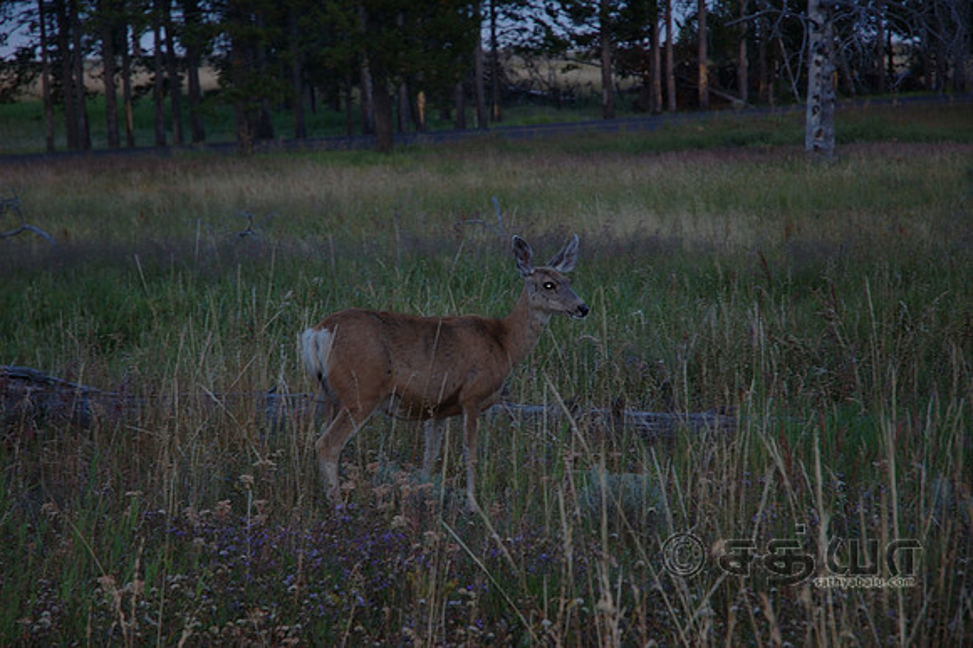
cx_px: 486
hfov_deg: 19.5
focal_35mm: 105
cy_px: 324
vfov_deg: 13.0
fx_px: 2836
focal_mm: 70
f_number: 4.5
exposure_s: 1/60
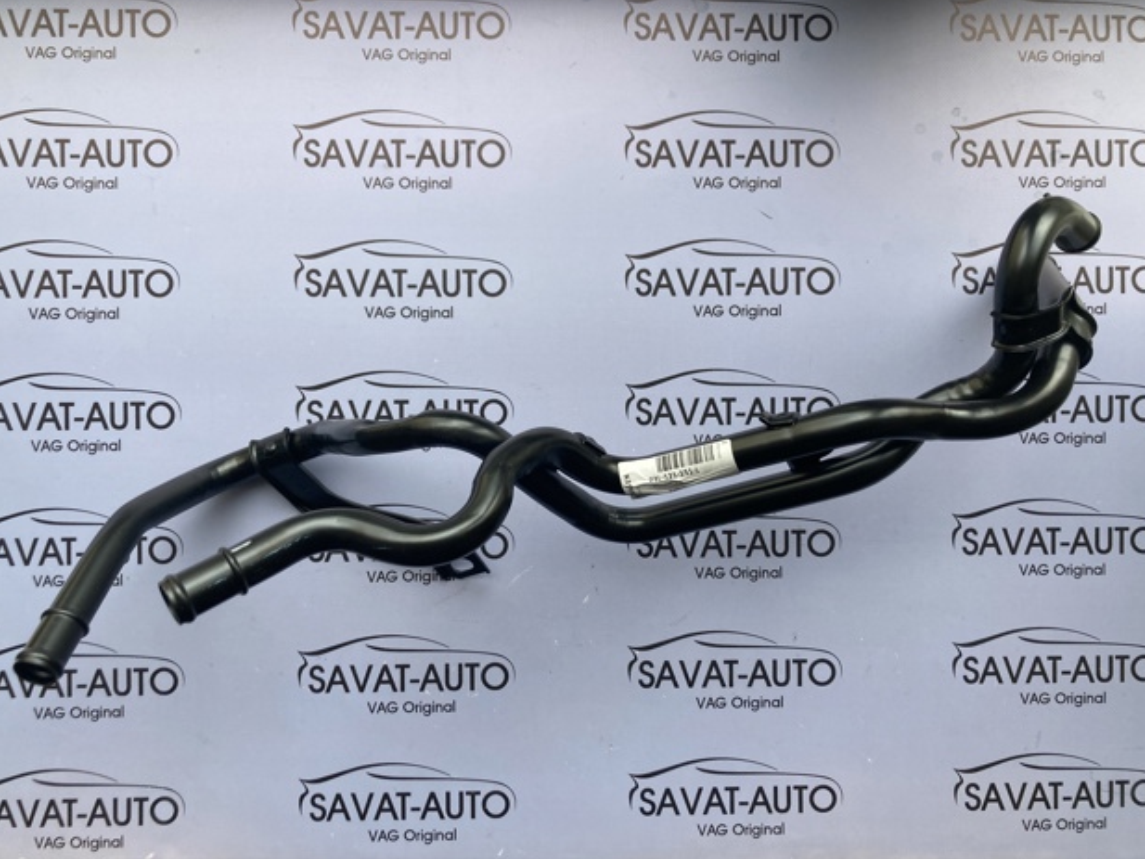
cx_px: 553
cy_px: 417
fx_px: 959
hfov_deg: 61.6
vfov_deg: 48.2
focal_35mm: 29
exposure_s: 1/121
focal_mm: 3.99
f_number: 1.8
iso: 40
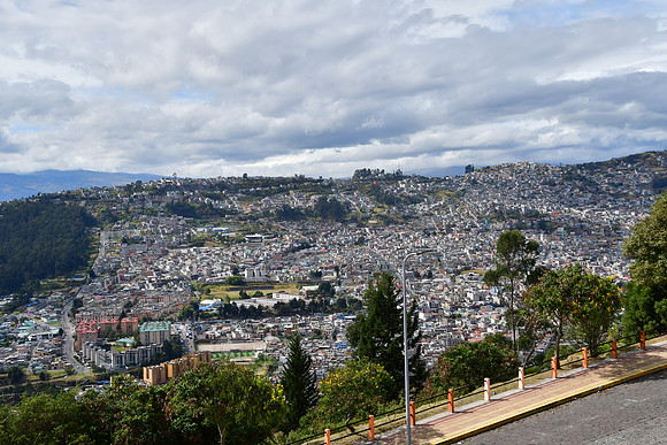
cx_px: 334
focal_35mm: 48
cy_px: 222
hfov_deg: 41.1
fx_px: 889
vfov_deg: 28.1
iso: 250
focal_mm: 32
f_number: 10
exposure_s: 1/1250
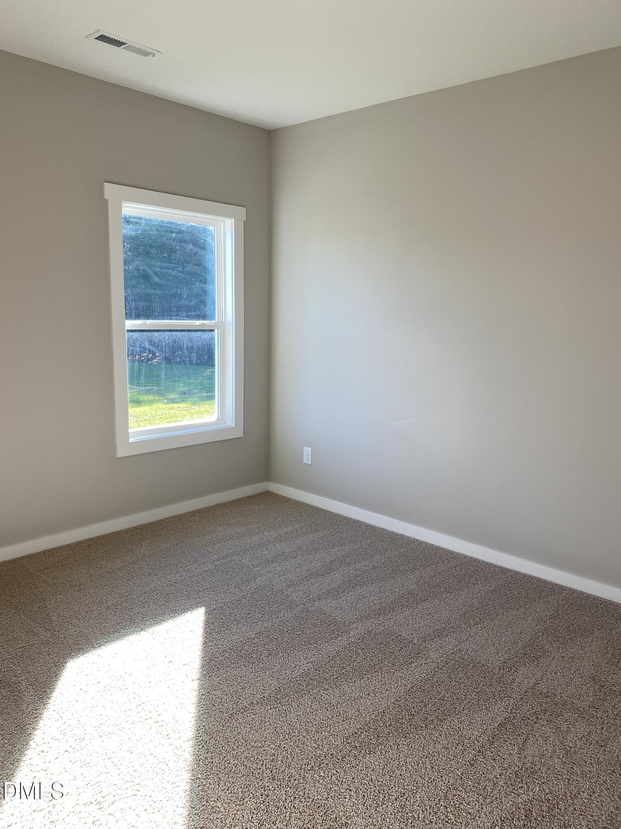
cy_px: 414
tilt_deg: -11.0
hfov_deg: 53.1
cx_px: 310
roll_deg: -2.0
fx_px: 622
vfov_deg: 67.3
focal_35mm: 26
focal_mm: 4.25
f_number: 1.8
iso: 32
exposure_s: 1/130
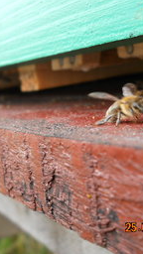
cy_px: 125
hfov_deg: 19.7
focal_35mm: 61
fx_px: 411
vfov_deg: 34.4
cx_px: 53
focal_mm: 6.72
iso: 80
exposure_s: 1/80
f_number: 3.1
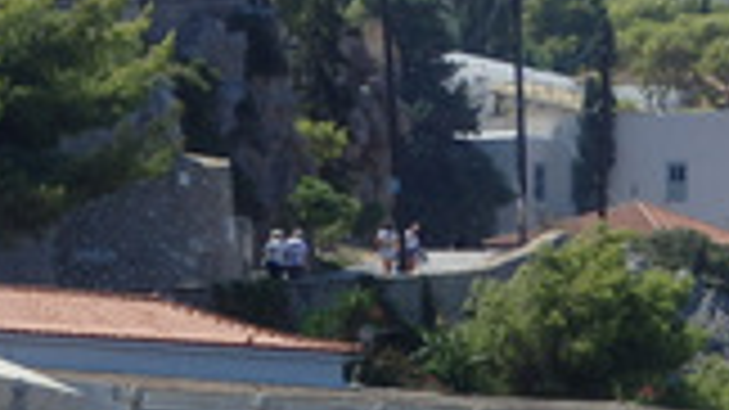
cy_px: -295
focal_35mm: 470
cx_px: -130
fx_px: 9082
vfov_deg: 2.6
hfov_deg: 4.6
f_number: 5.9
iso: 125
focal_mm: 25
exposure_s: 1/500
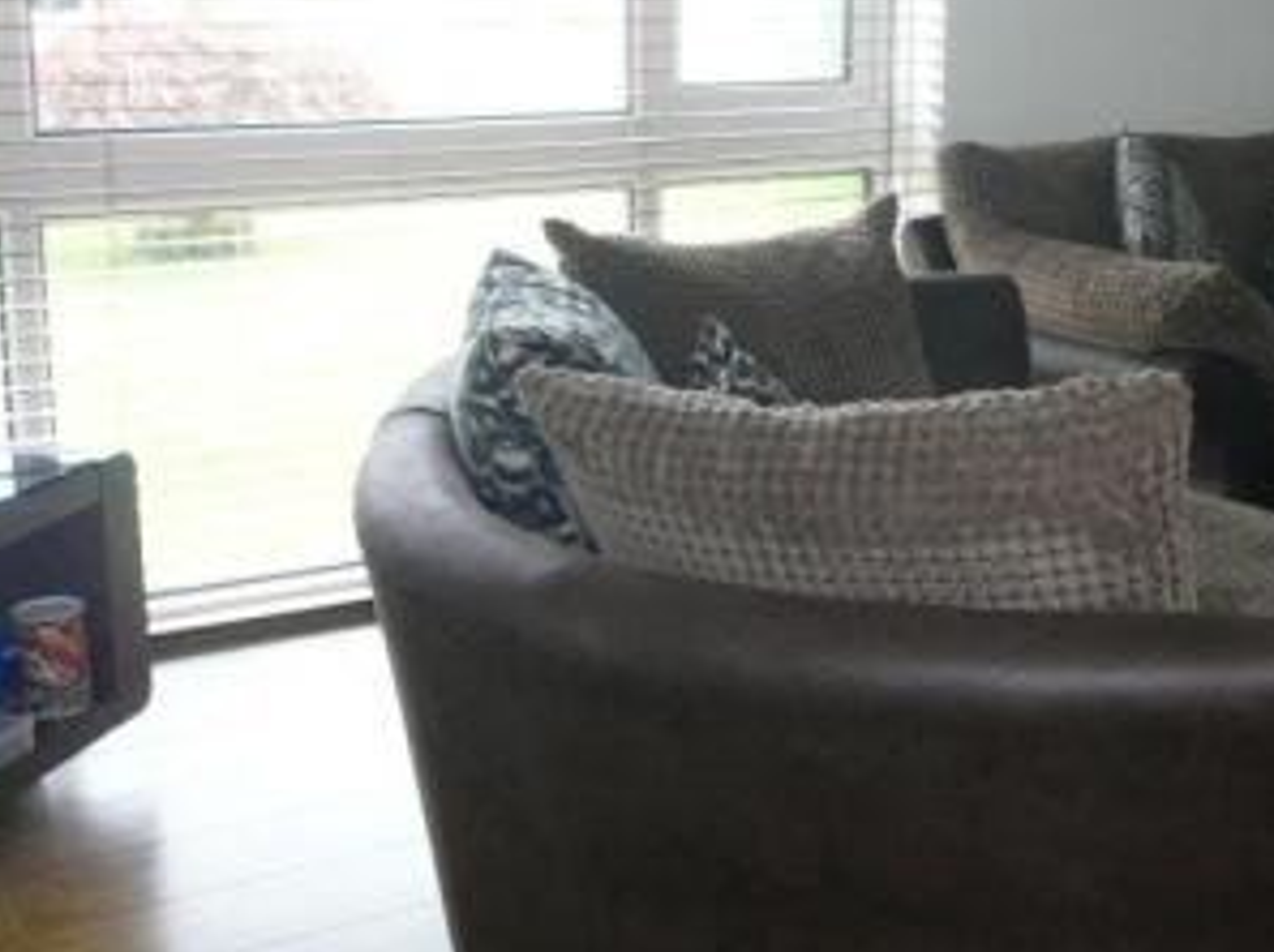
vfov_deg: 26.4
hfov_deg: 33.8
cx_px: 1040
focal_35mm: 55
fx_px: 2022
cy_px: 354
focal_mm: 4.6
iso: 100
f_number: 2.8
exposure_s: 1/30
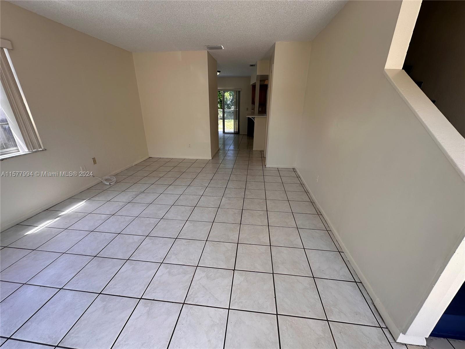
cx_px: 232
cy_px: 174
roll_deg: -0.3
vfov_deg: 85.7
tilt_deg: -20.8
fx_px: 188
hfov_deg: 102.1
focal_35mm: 14
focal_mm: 2.22
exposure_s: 1/105
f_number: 2.2
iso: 40
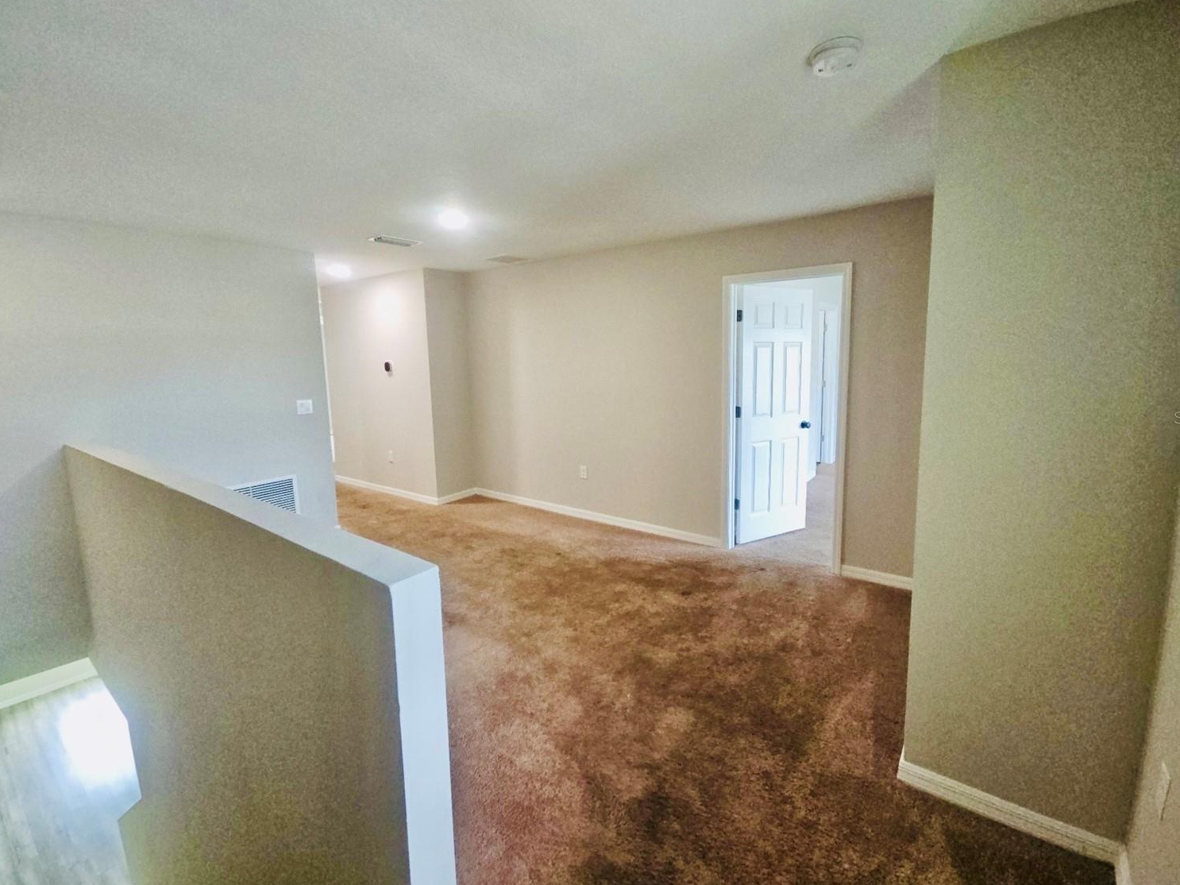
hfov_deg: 102.0
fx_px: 477
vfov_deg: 85.6
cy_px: 417
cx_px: 614
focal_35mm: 14
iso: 255
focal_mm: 2.2
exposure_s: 1/60.2
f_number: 2.2
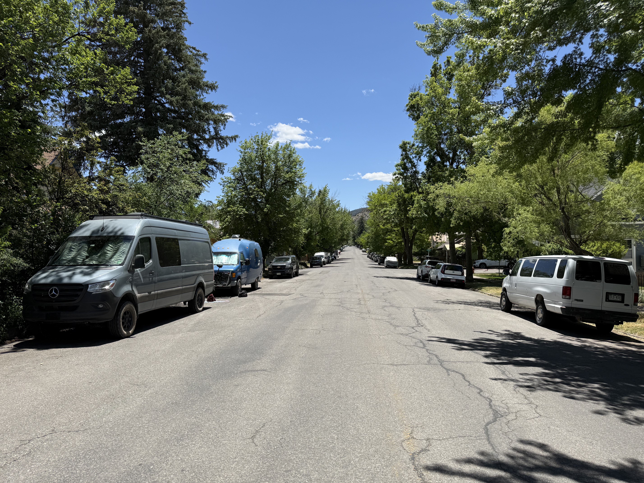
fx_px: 446
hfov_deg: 71.6
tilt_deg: +0.8
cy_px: 242
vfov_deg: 56.8
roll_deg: +1.4
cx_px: 322
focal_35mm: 24
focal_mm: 6.76
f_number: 1.78
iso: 80
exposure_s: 1/3953
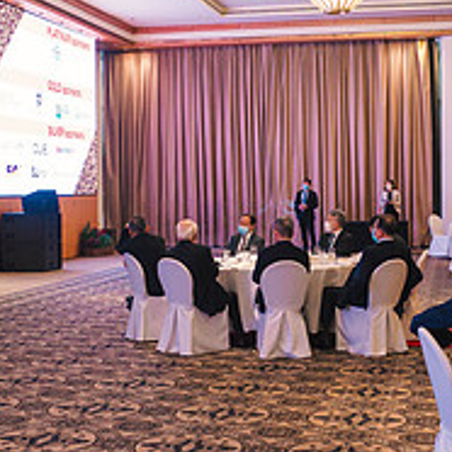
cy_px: 222
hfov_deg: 26.1
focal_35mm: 66
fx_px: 975
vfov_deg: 26.1
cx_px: 236
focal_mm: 12
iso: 1000
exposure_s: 1/60
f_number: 2.8
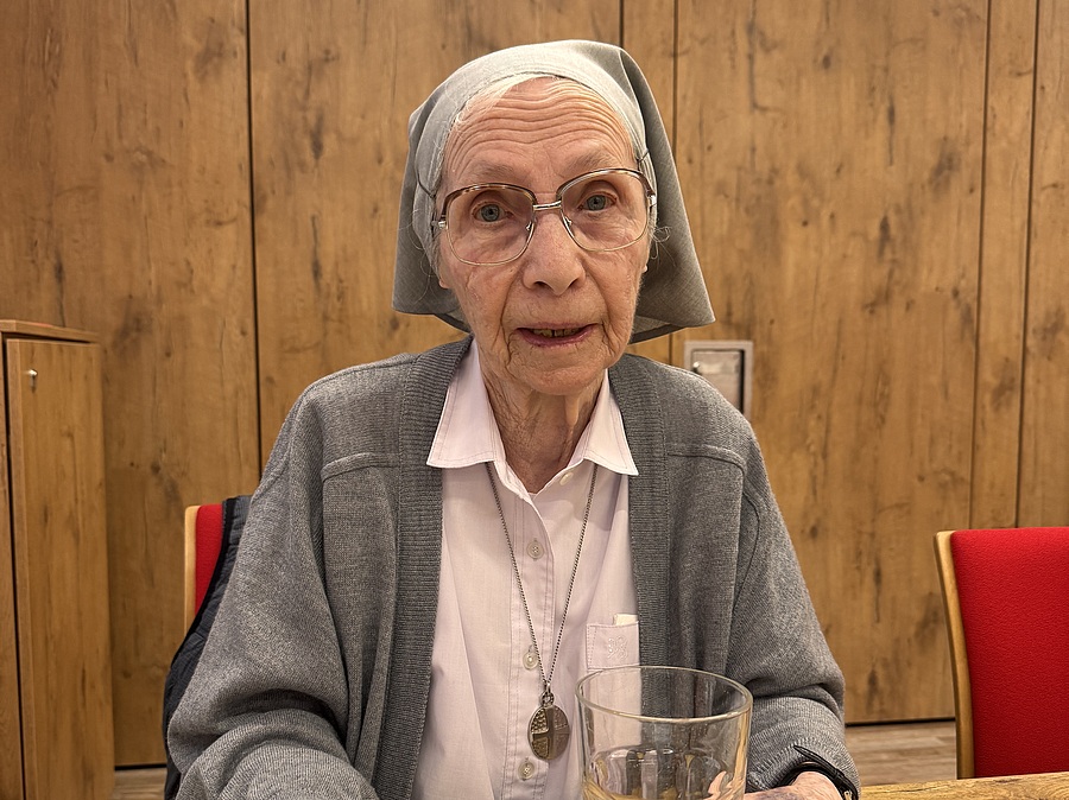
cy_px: 400
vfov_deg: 56.8
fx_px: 741
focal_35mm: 24
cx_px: 534
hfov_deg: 71.6
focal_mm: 6.76
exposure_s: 1/100
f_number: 1.78
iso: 200
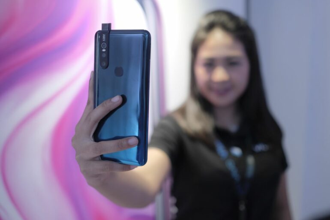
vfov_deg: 37.8
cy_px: 110
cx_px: 165
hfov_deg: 54.4
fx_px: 321
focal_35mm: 35
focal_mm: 23
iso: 400
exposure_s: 1/140
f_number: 1.4
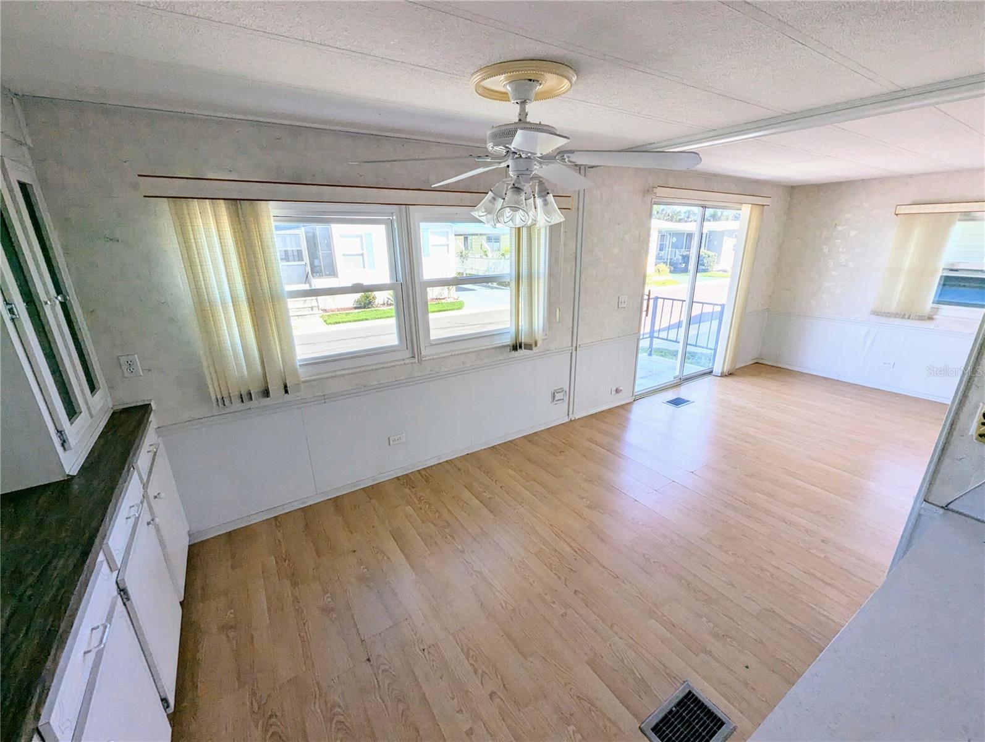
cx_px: 492
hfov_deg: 106.1
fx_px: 370
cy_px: 371
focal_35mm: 13
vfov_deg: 90.1
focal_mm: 1.95
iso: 63
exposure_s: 1/372
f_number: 2.2
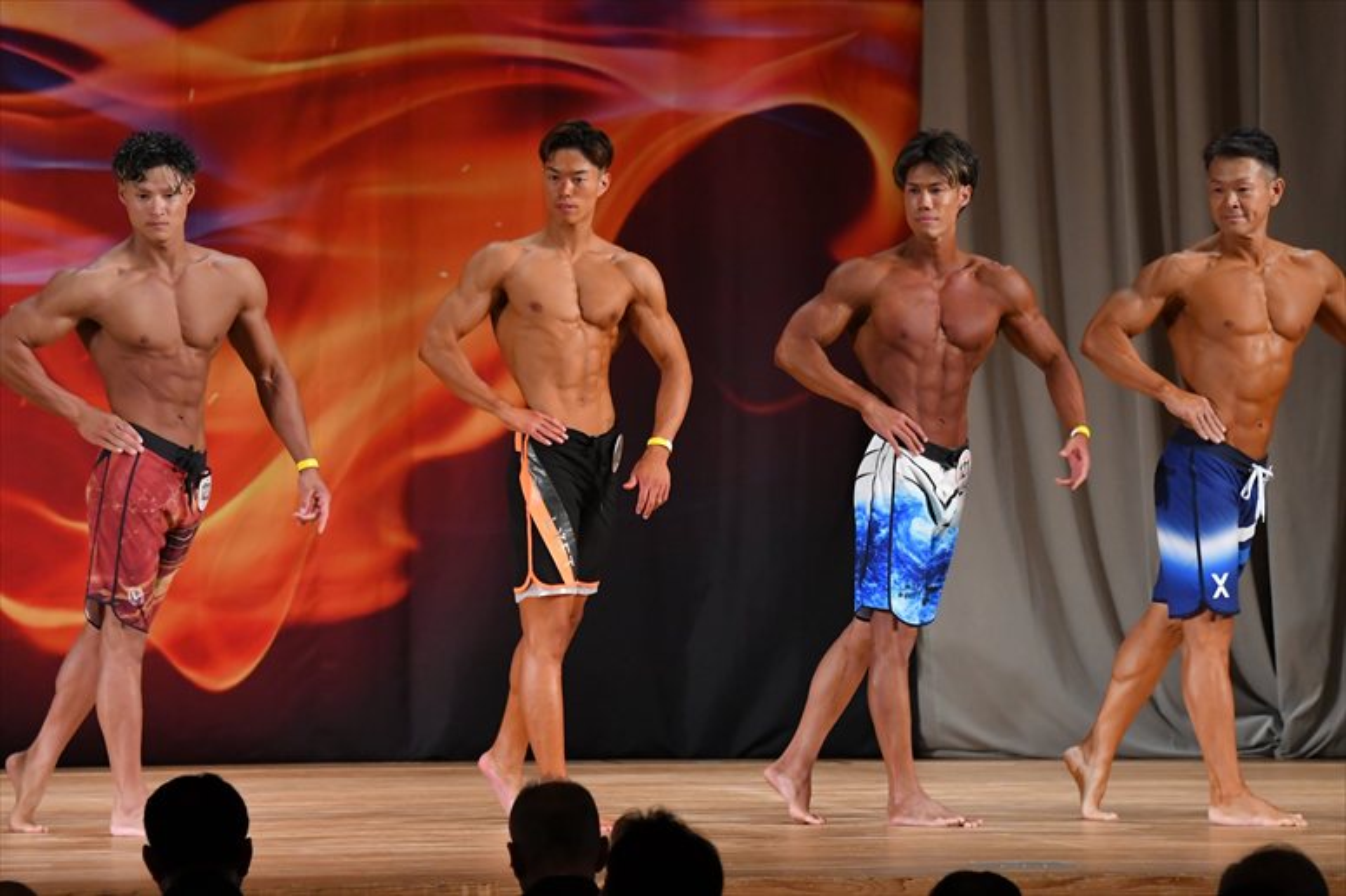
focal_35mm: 202
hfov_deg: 10.2
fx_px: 7549
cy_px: 448
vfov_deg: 6.8
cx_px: 673
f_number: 5.6
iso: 3200
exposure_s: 1/400
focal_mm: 135
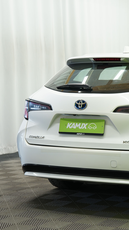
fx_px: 608
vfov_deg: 21.4
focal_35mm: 100
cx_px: 157
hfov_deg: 11.8
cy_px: 115
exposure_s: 1/15
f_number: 6.3
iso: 500
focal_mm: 63
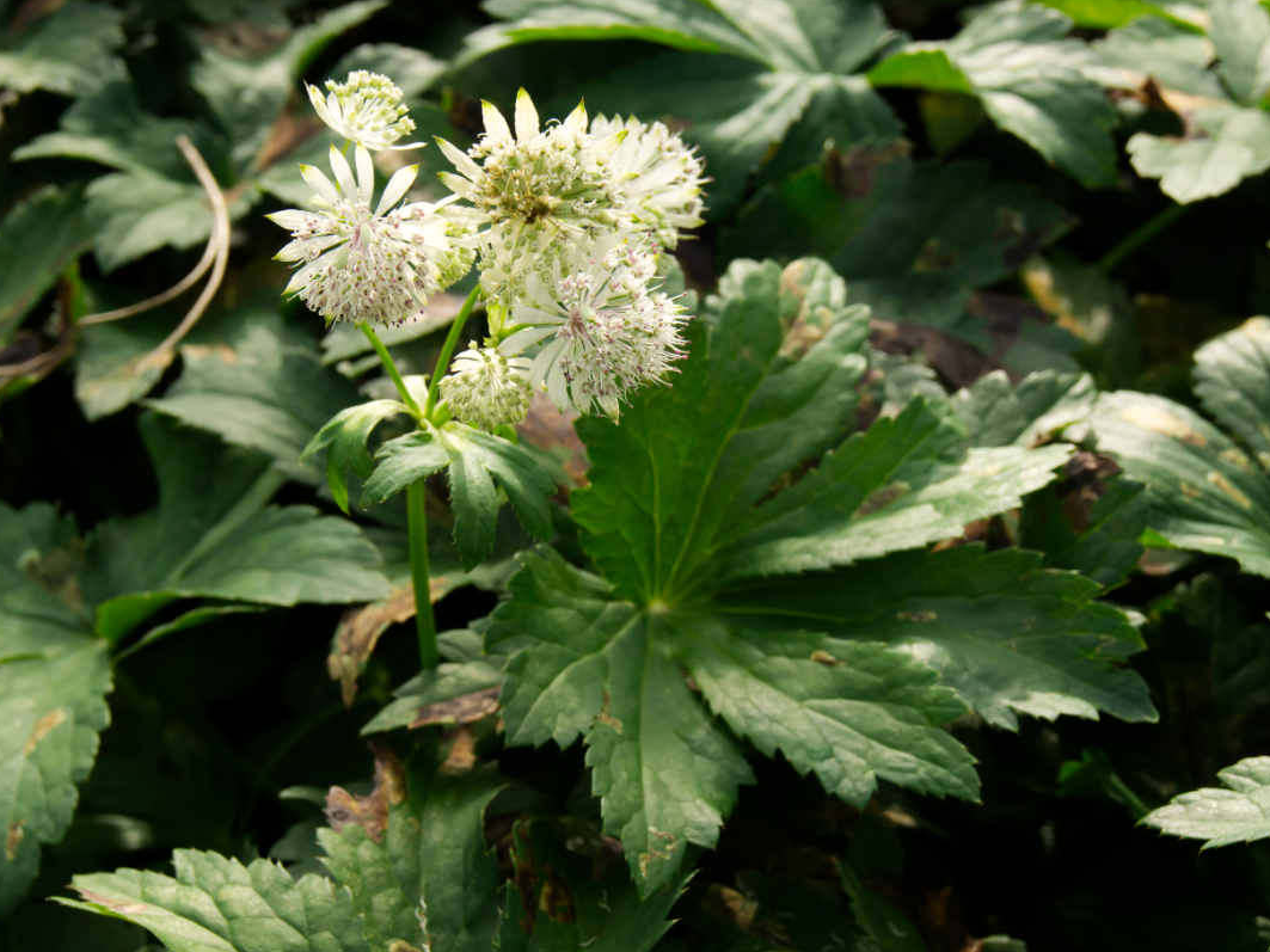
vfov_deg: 16.5
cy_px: 475
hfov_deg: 21.9
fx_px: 3285
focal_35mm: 90
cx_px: 644
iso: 640
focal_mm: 55
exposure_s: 1/100
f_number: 13
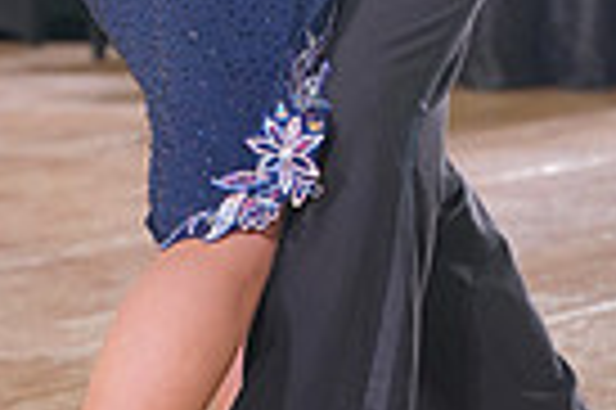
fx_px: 6358
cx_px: 312
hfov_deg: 5.5
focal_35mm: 372
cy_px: -257
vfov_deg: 3.7
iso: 2000
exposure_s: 1/400
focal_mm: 88
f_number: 4
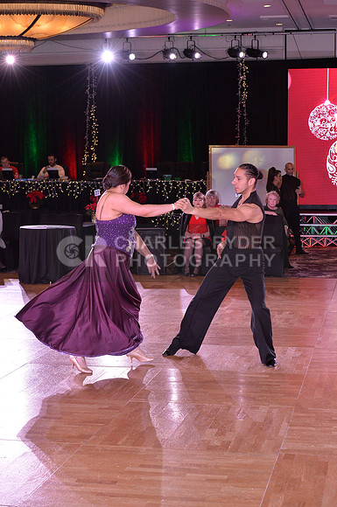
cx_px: 168
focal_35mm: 70
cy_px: 254
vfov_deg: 28.9
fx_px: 986
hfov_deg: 19.4
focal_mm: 70
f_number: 6.3
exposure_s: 1/250
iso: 2000
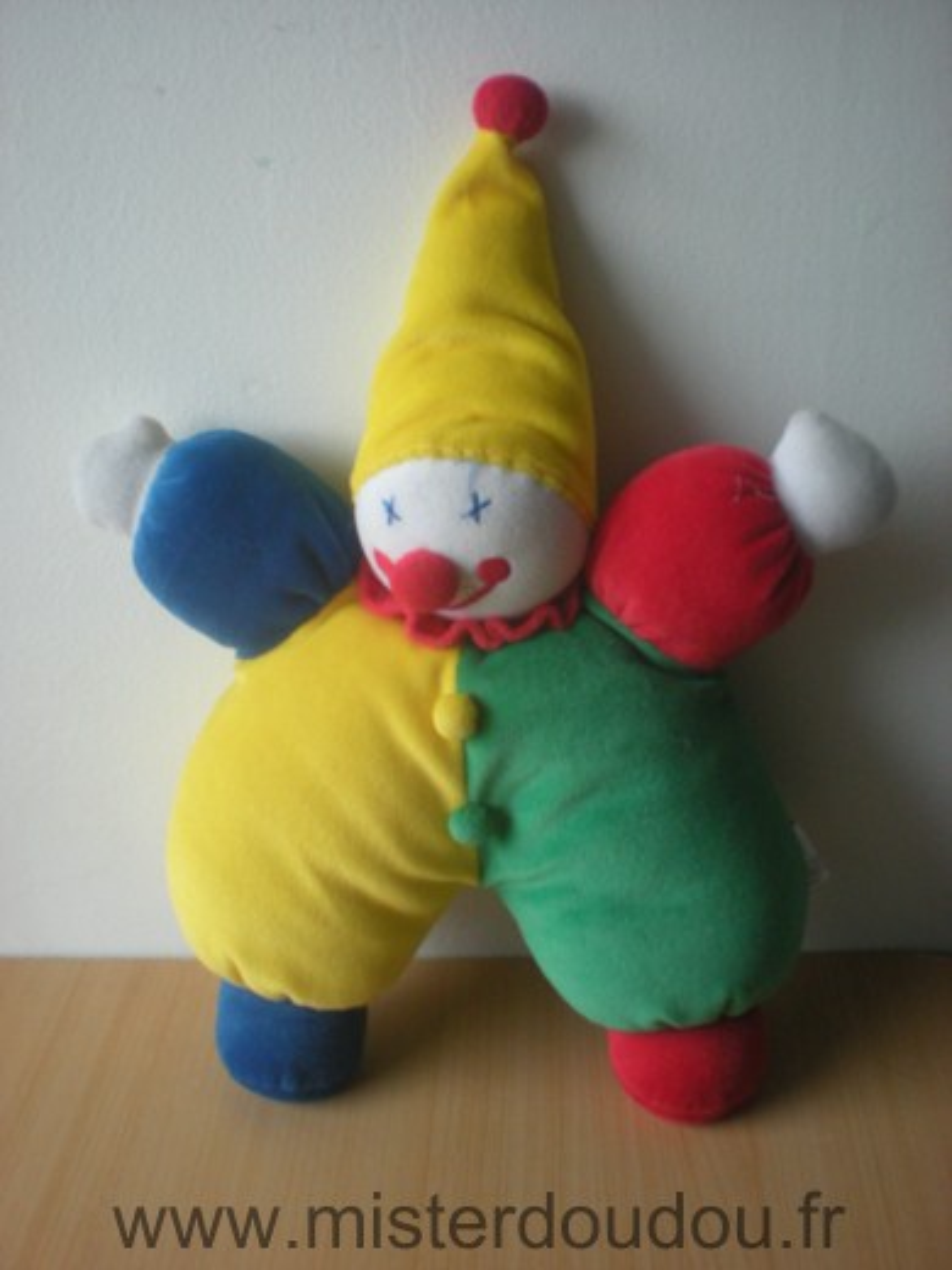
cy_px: 635
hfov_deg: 37.7
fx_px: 1393
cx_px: 476
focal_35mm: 38
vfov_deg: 49.0
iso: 200
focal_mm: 6.3
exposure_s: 1/10.7
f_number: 3.1
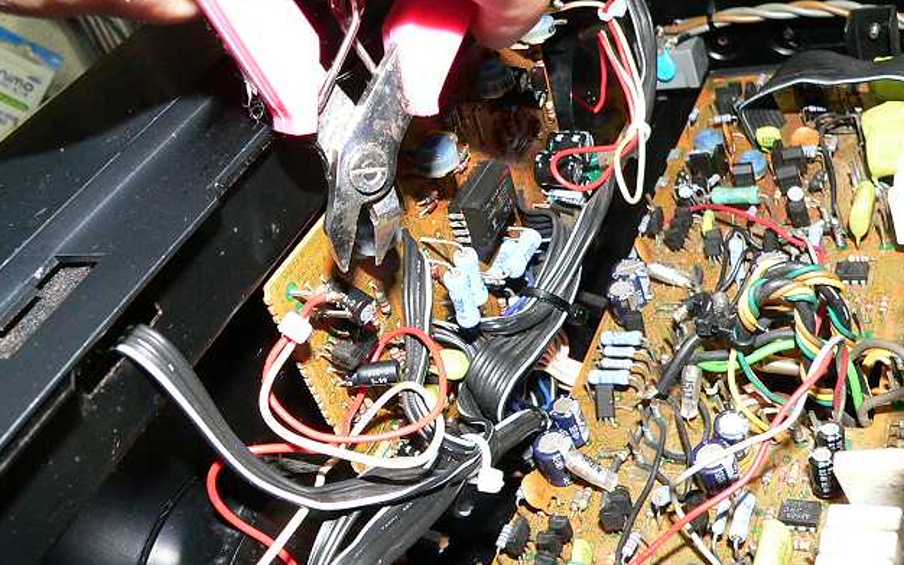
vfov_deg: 32.8
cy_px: 279
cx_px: 448
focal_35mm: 39
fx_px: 961
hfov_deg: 50.4
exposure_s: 1/60
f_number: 4
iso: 400
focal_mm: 6
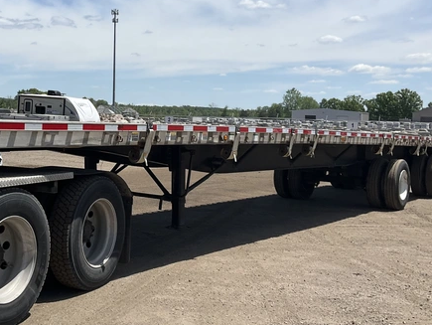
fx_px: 625
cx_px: 124
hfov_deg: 37.5
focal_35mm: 50
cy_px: 126
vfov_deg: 29.1
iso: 25
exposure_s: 1/2959
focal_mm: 3
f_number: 1.8
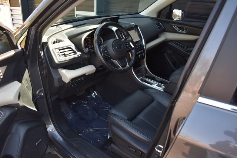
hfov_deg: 67.4
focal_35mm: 27
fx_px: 178
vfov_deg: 48.0
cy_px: 79
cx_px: 118
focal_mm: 18
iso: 400
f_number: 4
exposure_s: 1/250
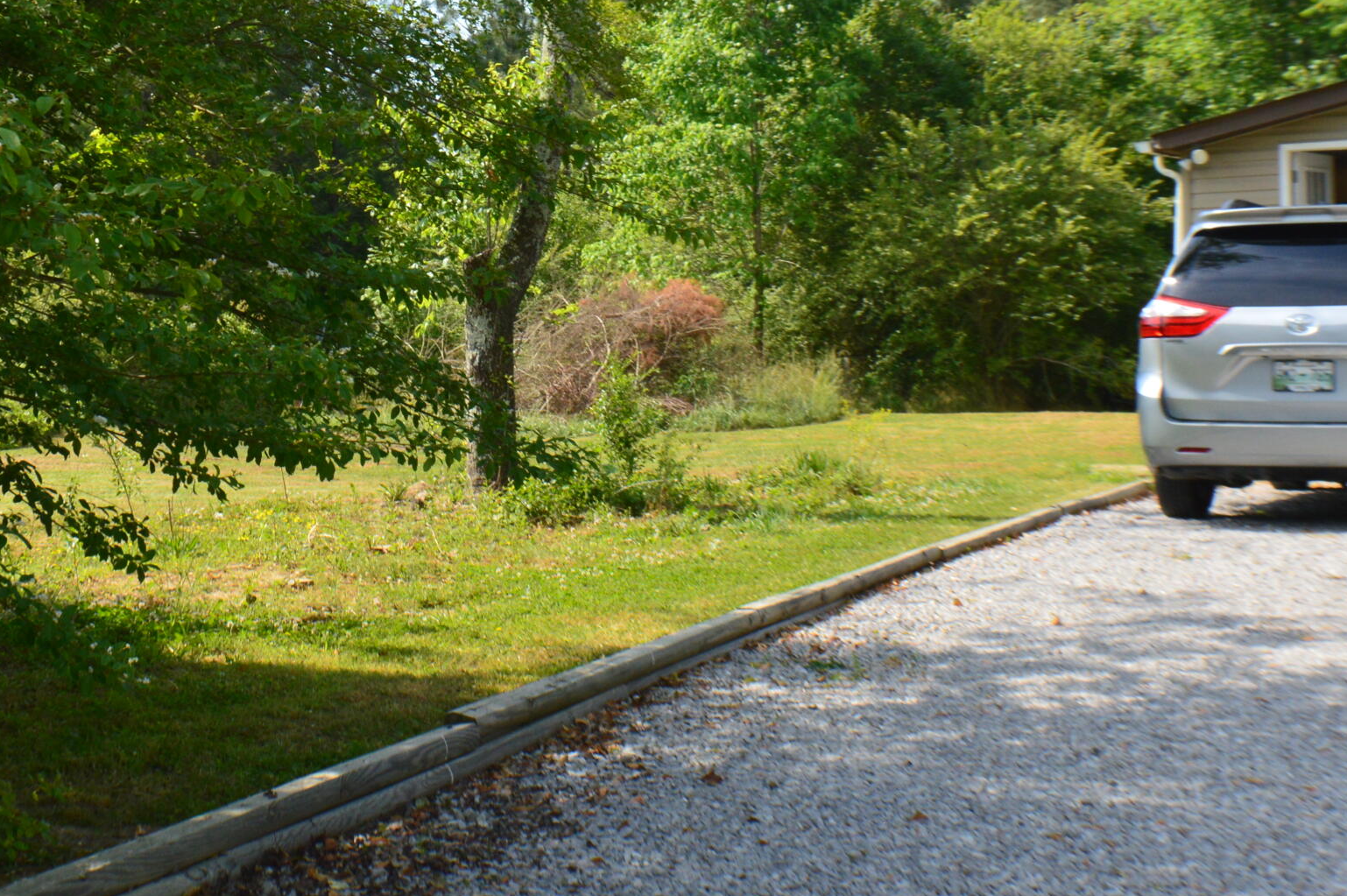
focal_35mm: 79
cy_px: 190
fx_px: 2953
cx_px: 273
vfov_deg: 17.1
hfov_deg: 25.3
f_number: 10
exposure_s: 1/250
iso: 400
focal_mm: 27
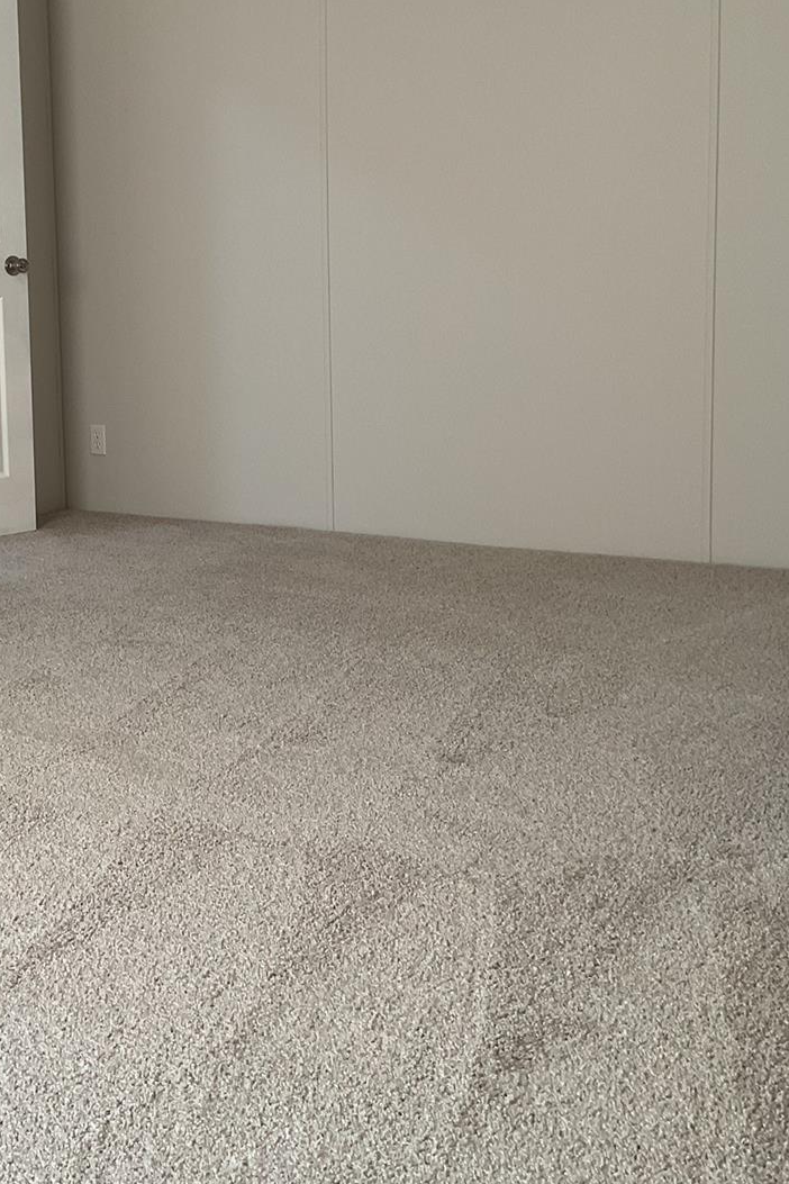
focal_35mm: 44
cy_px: 448
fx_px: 1446
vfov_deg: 44.2
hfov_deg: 30.0
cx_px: 188
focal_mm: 3
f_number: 1.8
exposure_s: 1/60
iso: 40
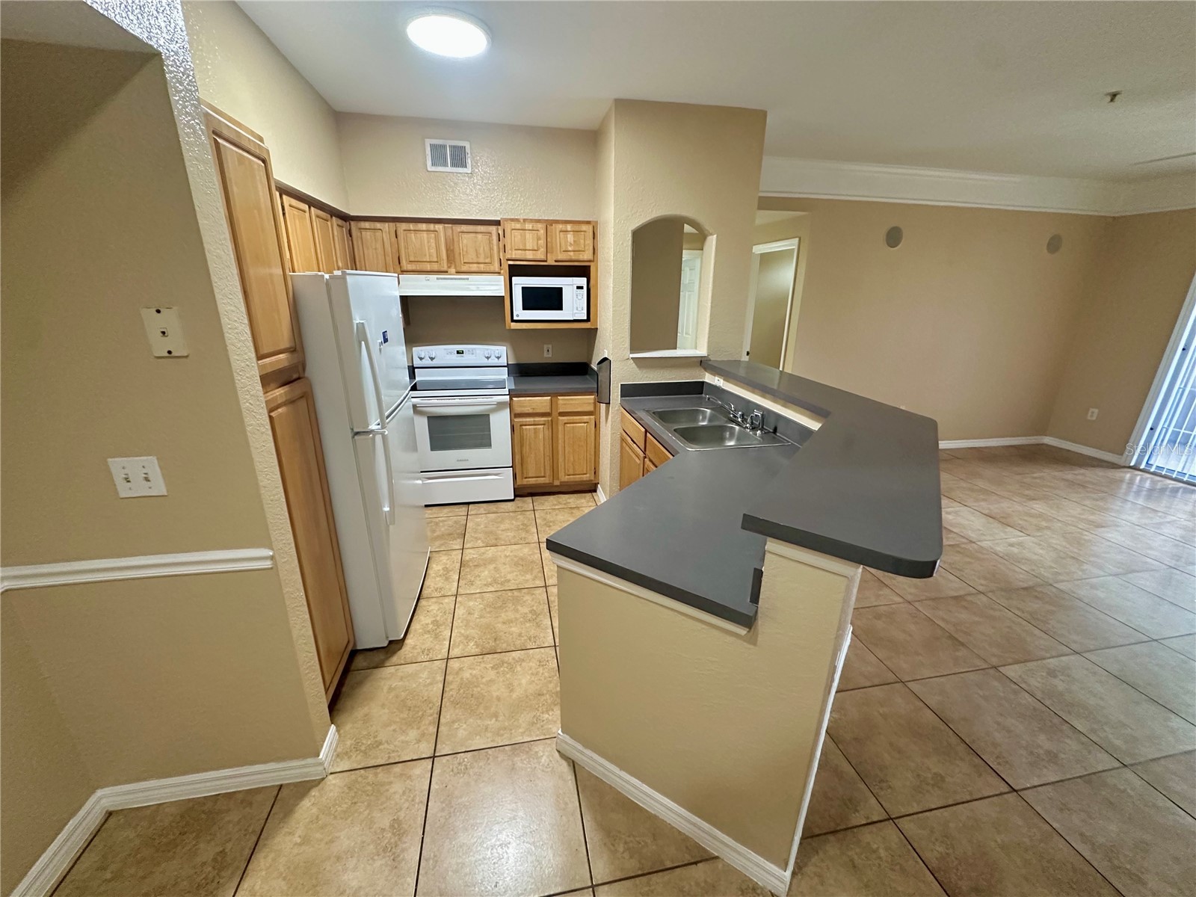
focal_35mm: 14
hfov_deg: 102.1
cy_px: 448
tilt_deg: -19.0
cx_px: 598
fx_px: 484
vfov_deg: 85.7
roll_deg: -0.9
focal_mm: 2.22
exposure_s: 1/60
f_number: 2.2
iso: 500
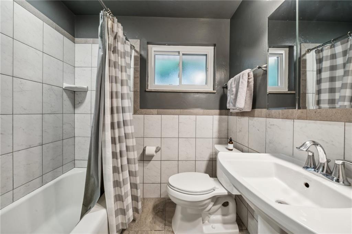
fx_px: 117
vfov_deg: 89.9
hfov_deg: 112.7
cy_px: 117
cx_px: 176
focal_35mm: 12
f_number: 11
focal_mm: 12
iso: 125
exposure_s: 1
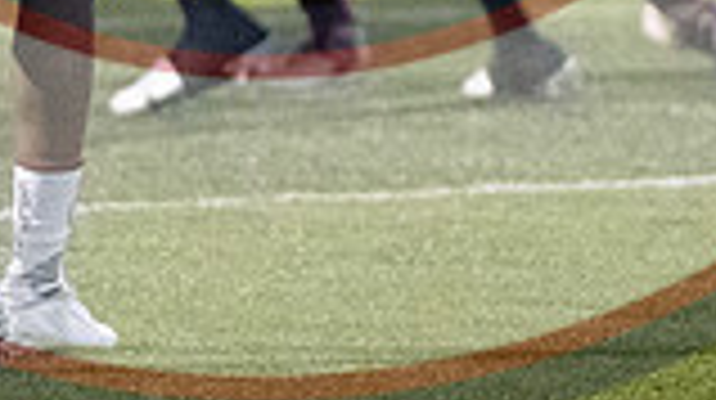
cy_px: -411
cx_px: 243
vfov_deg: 1.1
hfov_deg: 1.9
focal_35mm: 1150
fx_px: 21808
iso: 32000
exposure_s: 1/2500
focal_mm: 200
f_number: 2.8
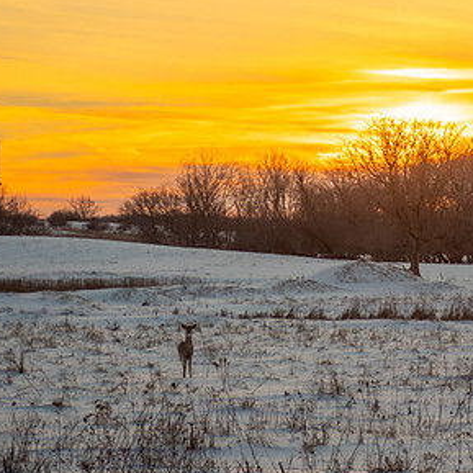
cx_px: 450
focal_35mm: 142
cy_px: 202
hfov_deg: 12.2
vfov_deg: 12.3
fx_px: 2195
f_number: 4
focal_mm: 40
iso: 200
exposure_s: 1/1250
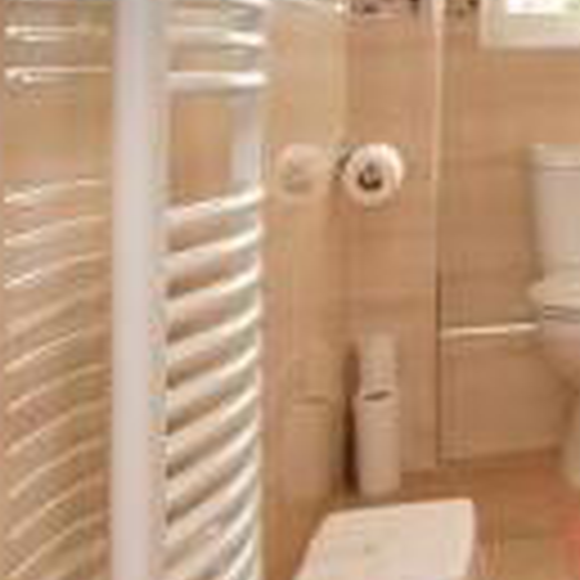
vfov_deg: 25.6
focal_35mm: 65
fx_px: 1232
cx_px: 1191
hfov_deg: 17.6
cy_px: 47
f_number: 8
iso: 160
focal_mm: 10
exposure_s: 1/1.6
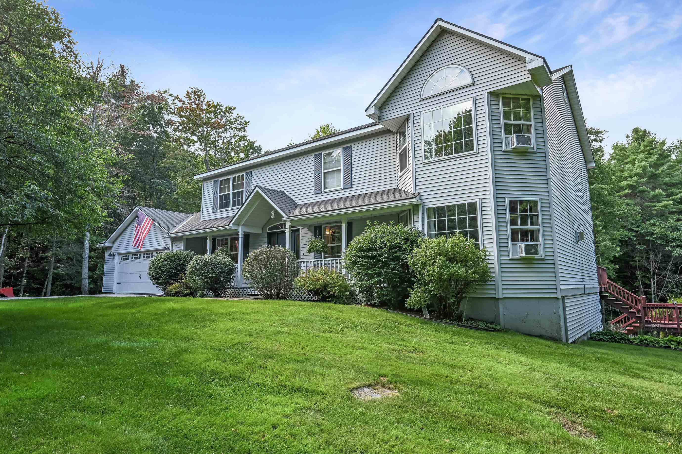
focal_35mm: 21
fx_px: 389
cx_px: 324
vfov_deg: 60.5
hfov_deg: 82.4
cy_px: 224
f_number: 14
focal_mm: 18.5
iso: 125
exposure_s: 1/10
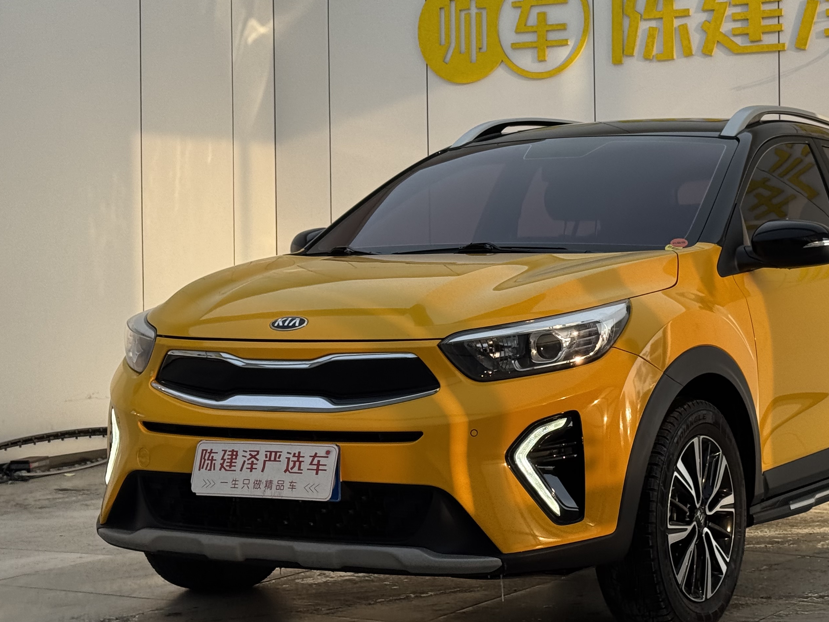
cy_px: 237
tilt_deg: +0.4
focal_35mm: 77
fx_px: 1844
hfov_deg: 25.3
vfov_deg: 19.1
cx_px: 521
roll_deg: +0.5
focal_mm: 6.76
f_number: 1.78
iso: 64
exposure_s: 1/1366
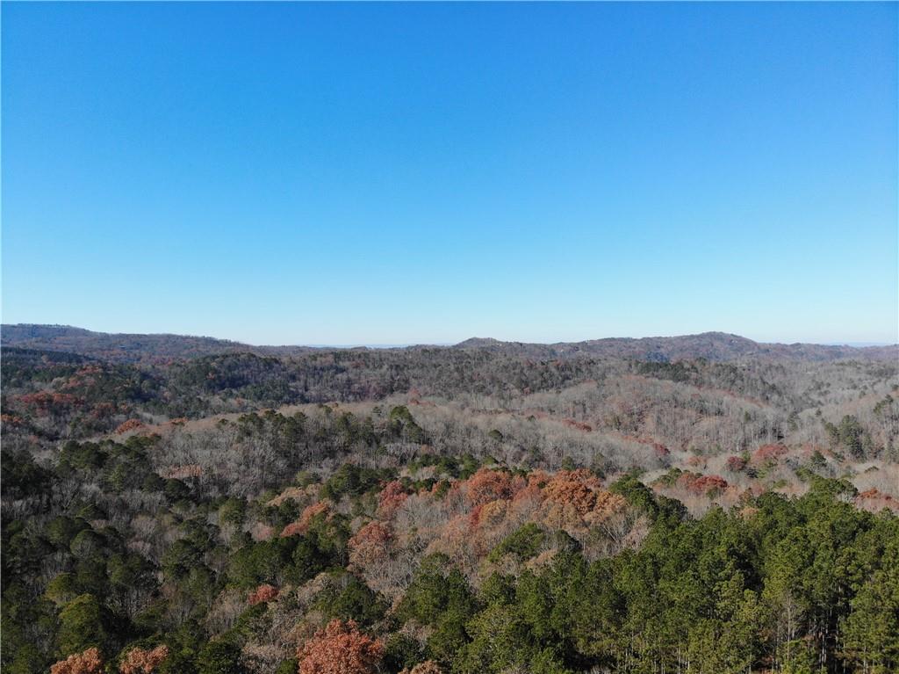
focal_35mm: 24
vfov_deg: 56.8
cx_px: 450
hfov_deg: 71.6
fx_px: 623
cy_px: 337
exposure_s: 1/756
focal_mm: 4.5
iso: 100
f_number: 2.8
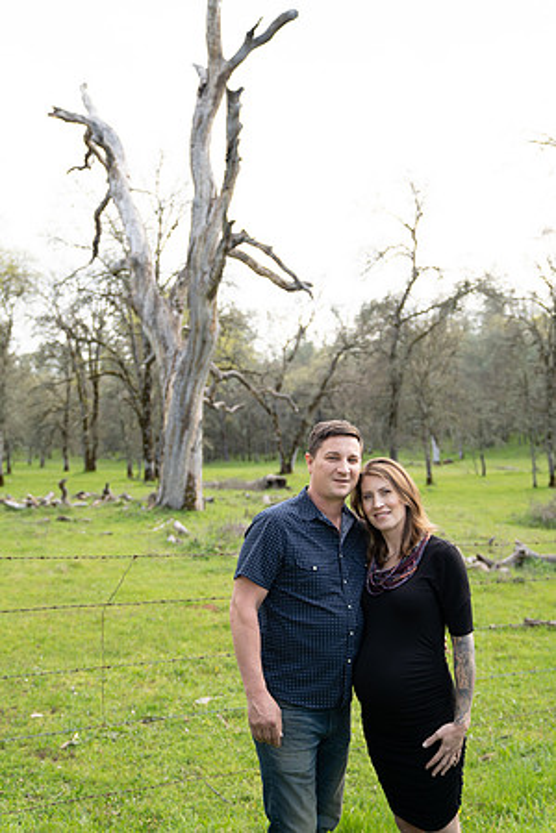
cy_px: 416
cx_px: 278
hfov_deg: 38.9
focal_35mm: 34
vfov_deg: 55.8
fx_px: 788
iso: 200
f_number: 2.8
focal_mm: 34
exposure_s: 1/250
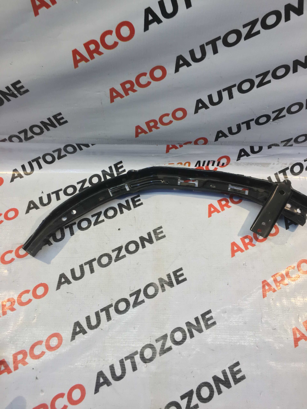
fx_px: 343
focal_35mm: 29
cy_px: 204
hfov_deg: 48.2
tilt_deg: -56.4
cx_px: 154
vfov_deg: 61.7
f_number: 2.2
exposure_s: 1/33
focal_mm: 4.15
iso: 32
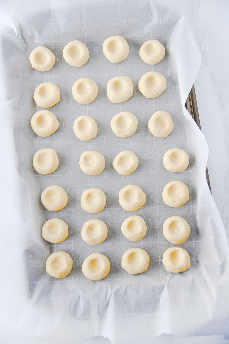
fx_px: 478
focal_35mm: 50
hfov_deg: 27.0
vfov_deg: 39.6
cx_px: 114
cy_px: 172
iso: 280
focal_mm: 50
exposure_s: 1/125
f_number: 4
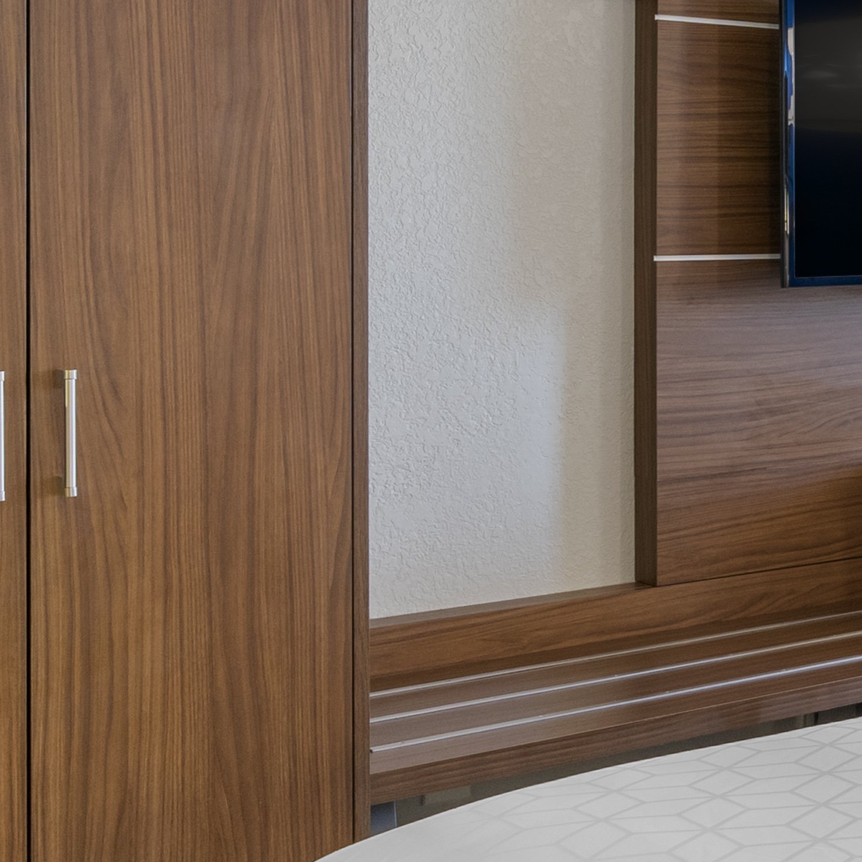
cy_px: 324
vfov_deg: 31.0
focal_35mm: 55
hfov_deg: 28.2
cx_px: 960
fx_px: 1550
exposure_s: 1/4
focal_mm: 16
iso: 400
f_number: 11
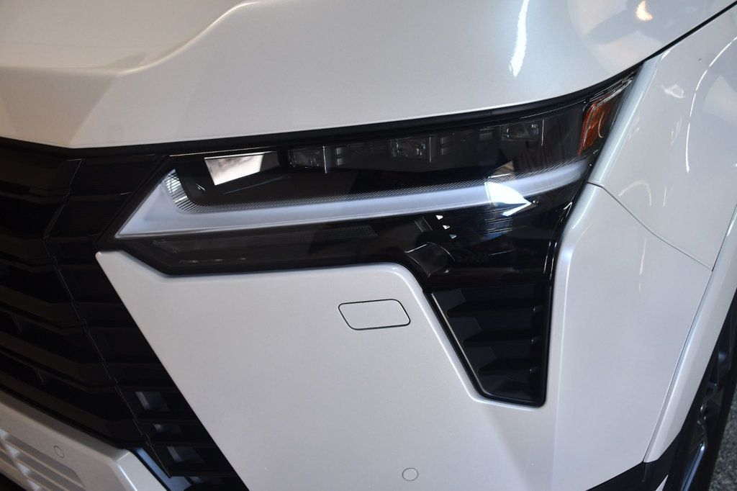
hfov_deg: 55.8
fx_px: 696
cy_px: 246
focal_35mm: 34
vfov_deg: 38.9
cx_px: 368
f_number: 3.8
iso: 800
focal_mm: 23
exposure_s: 1/200
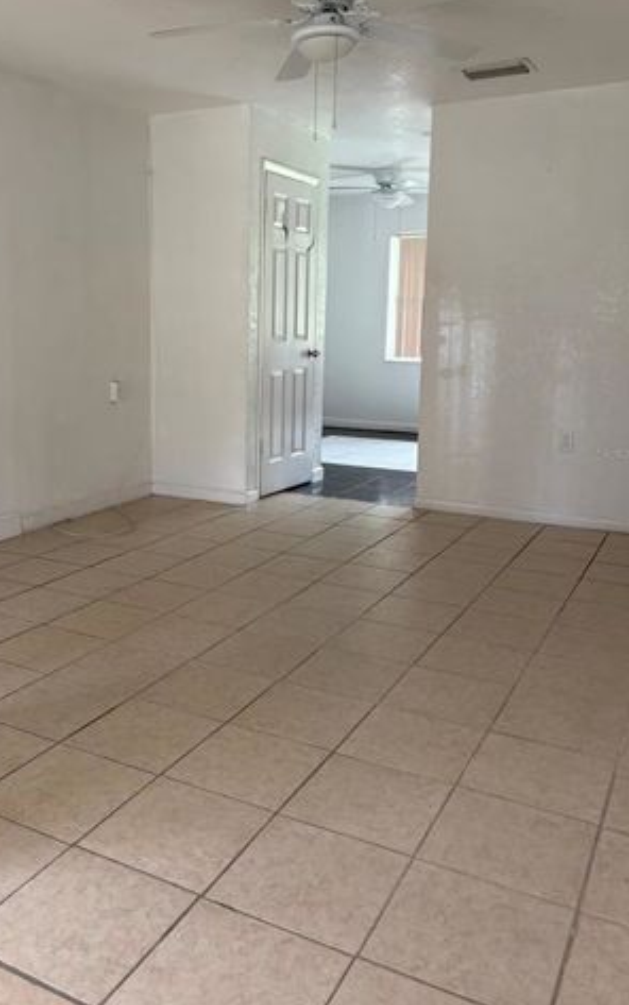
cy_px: 453
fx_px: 849
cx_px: 239
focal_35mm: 31
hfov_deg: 40.4
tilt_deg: -9.2
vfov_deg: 61.1
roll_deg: -1.2
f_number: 1.6
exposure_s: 1/100
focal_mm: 5.96
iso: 125
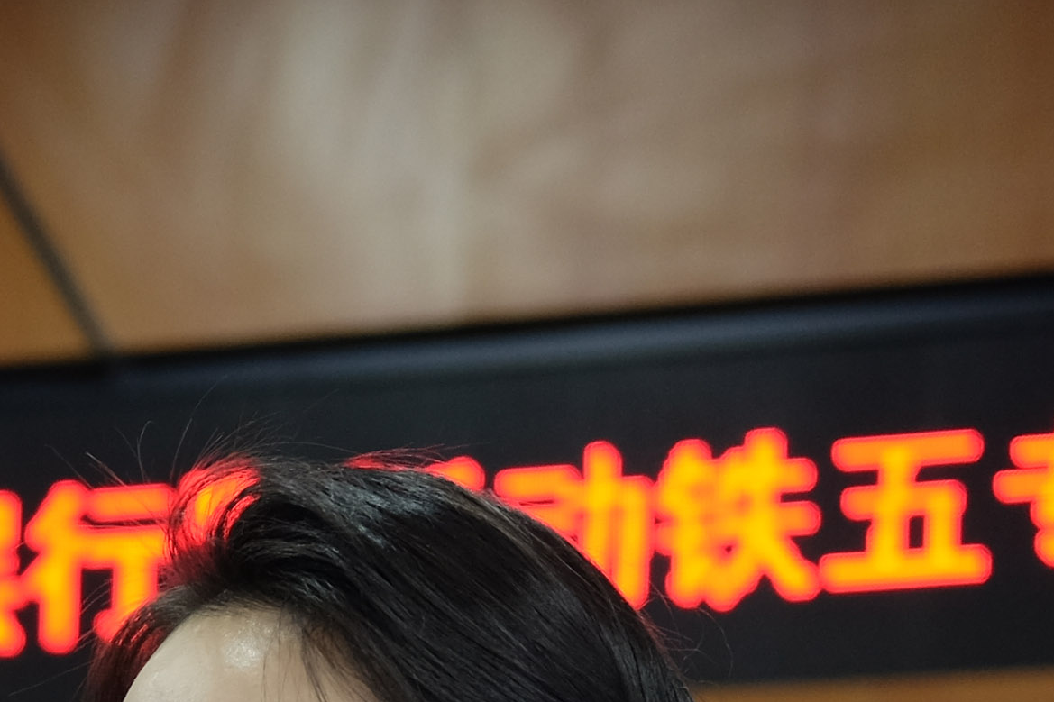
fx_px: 6498
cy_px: 1160
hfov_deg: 9.1
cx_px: -260
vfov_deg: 6.1
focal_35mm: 222
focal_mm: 35
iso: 400
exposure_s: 1/50
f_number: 2
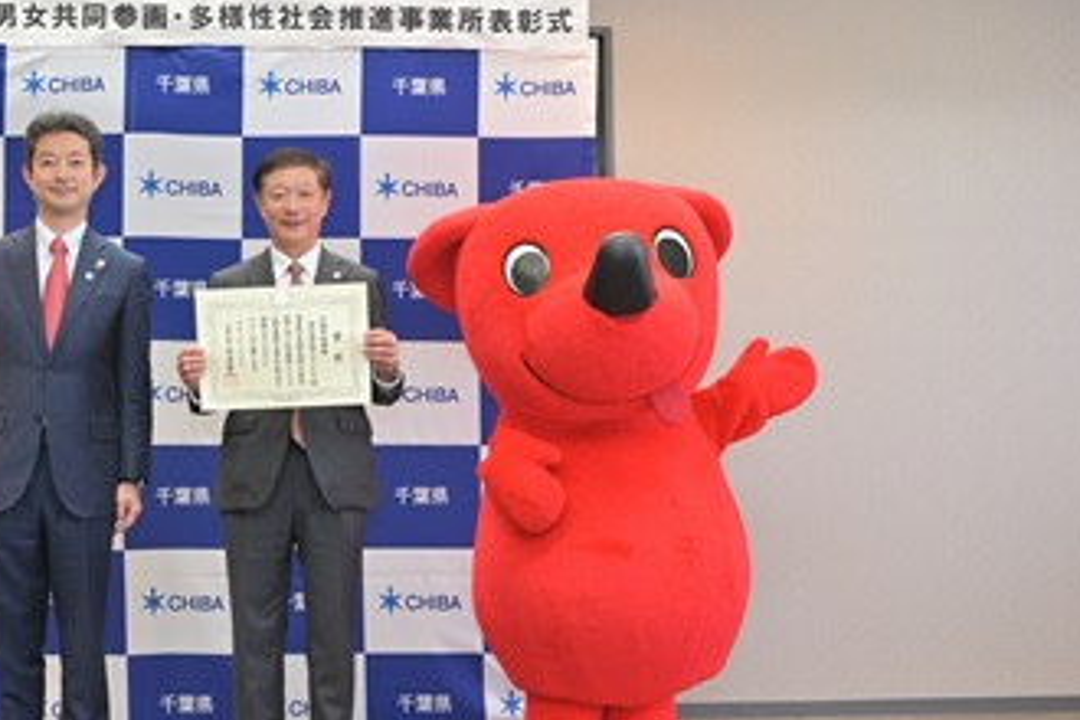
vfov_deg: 27.7
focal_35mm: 49
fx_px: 1462
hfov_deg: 39.8
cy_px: 383
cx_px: 314
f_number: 4.5
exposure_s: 1/80
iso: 800
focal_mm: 33.5
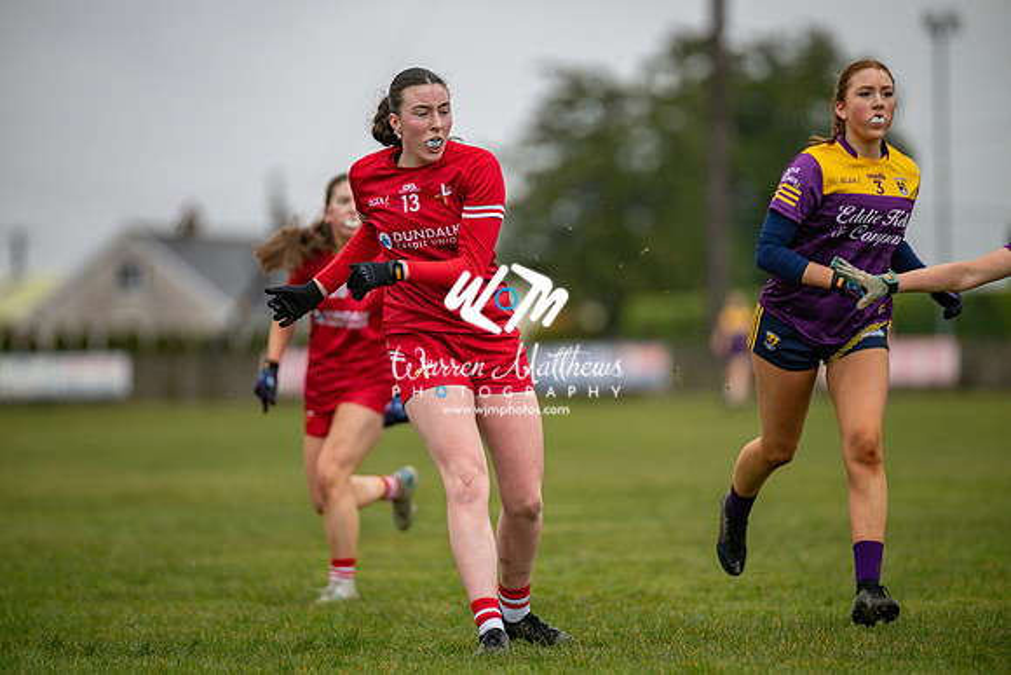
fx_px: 8427
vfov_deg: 4.6
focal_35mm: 300
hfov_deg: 6.9
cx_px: 506
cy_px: 338
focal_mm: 300
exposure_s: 1/1000
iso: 320
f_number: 2.8
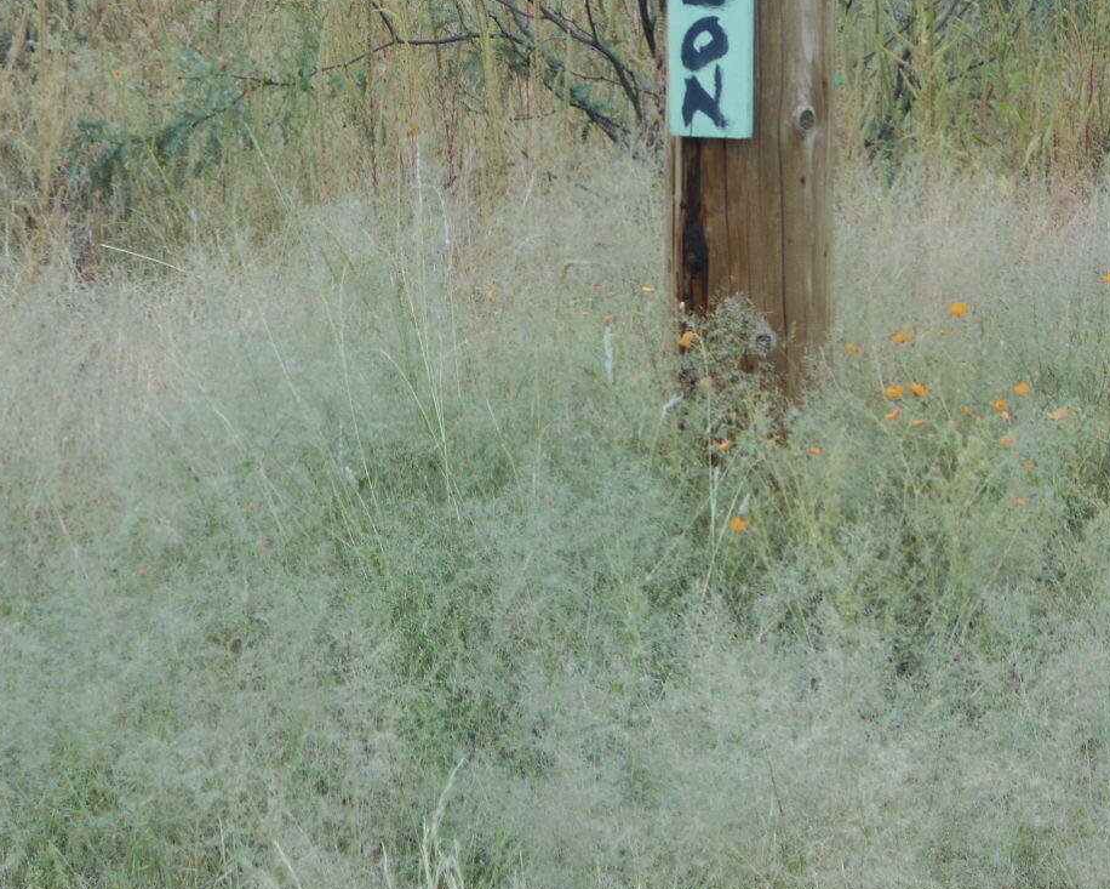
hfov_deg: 10.1
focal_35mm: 191
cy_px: 294
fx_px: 6275
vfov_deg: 8.1
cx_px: 418
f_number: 6
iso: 80
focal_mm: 20.1
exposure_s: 1/80
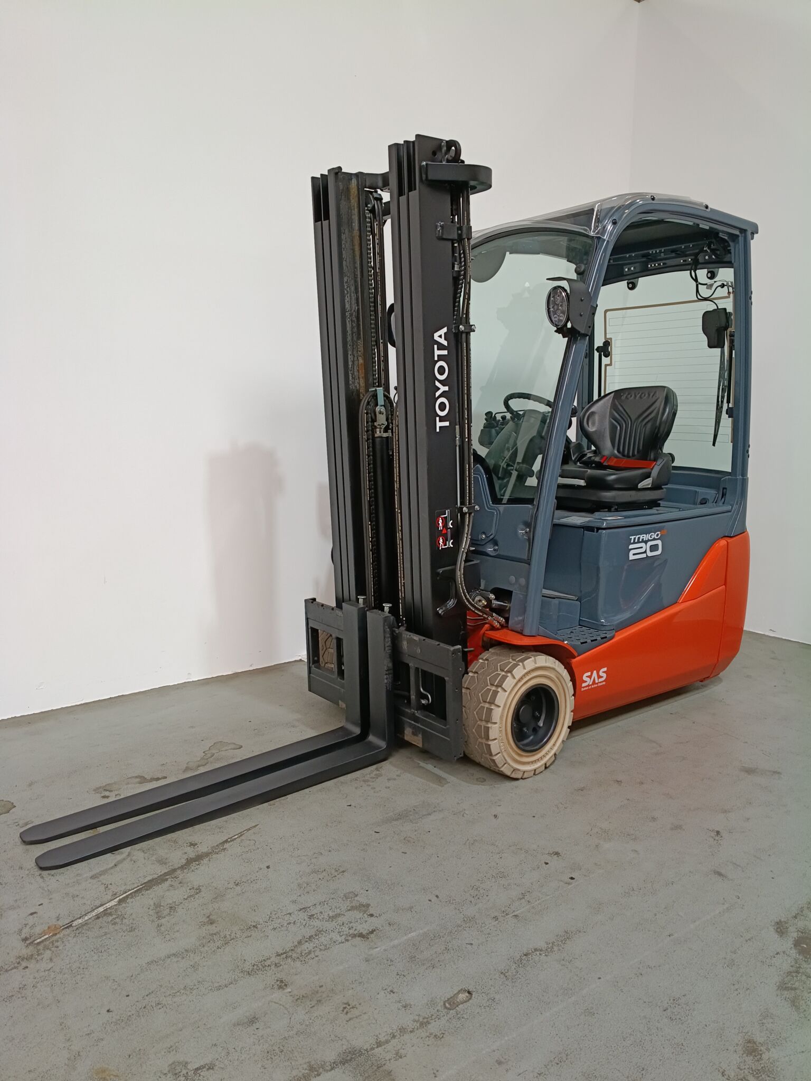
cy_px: 540
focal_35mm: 26
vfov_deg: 67.3
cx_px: 406
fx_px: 812
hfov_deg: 53.1
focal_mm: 4.81
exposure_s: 1/50
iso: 308
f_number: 1.8
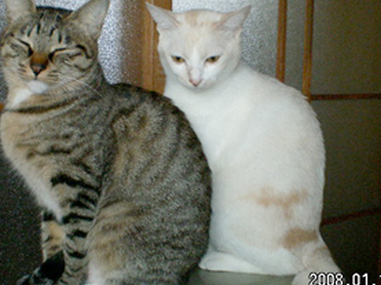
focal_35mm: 48
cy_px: 134
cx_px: 164
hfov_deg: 39.6
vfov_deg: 30.2
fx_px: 528
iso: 200
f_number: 4.6
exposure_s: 1/30
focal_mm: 6.3
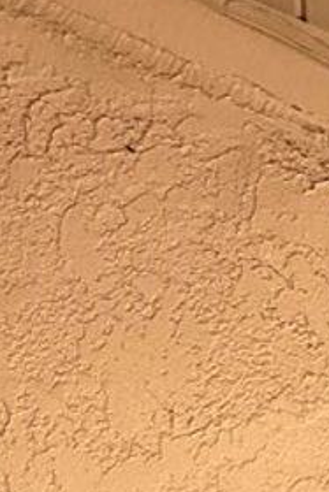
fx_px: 2012
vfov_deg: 11.6
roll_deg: +0.9
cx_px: 521
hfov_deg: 9.1
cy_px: 1152
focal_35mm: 147
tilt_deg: -1.2
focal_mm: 3
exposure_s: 1/122
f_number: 1.8
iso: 25
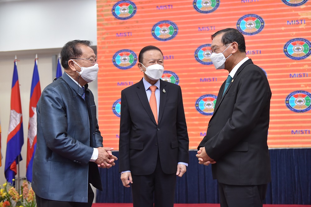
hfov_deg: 41.1
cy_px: 104
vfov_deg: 28.1
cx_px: 156
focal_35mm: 48
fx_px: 415
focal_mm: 48
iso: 1600
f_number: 3.2
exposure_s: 1/200
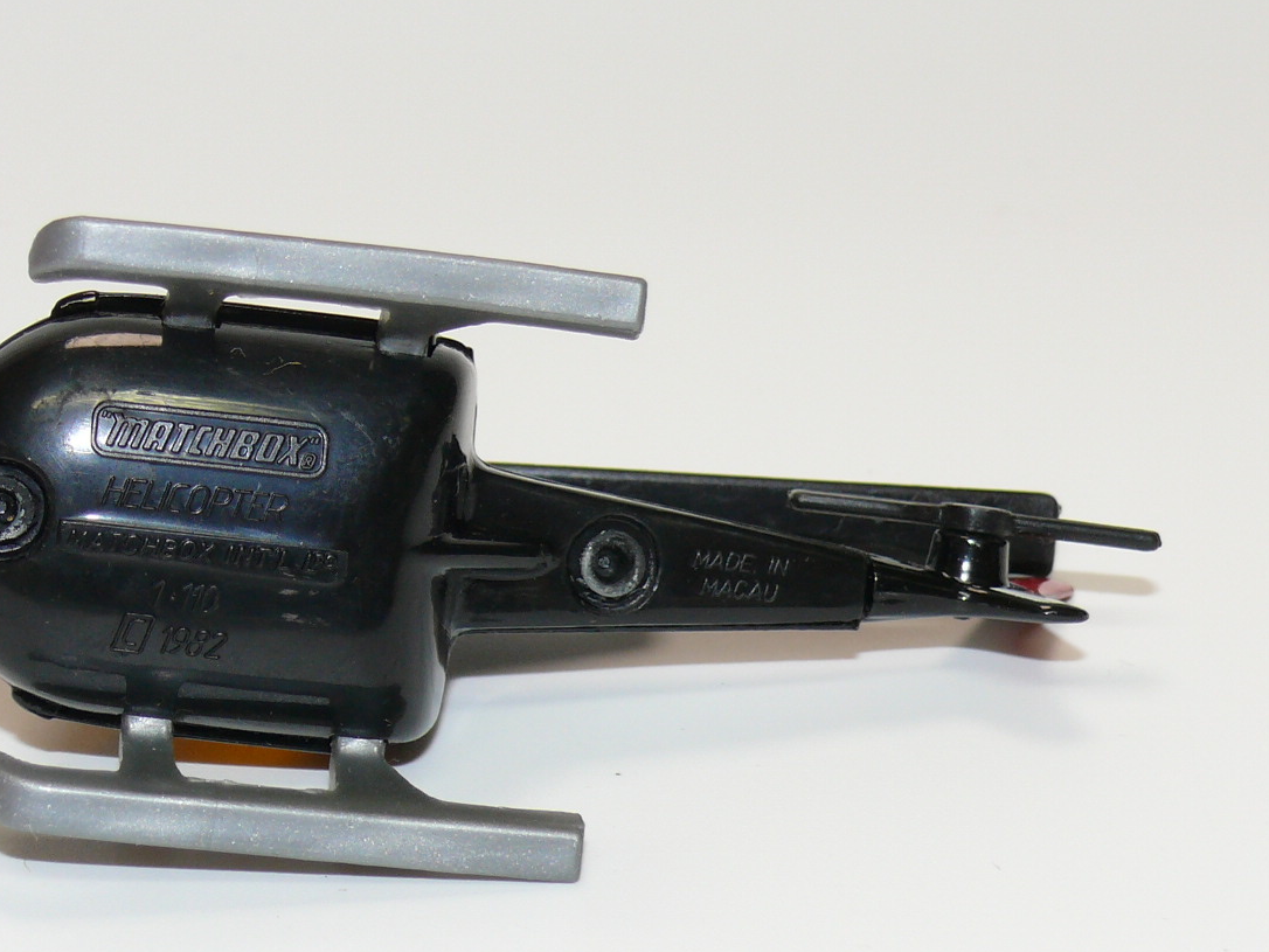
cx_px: 377
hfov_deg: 18.0
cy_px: 517
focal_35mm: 109
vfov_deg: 13.6
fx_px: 3997
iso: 100
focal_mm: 11.2
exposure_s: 1/30
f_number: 4
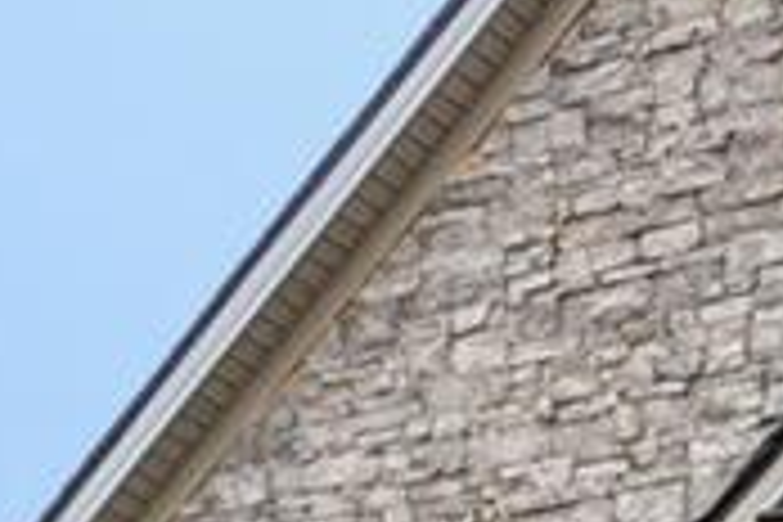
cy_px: 846
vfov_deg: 7.2
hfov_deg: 10.9
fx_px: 4089
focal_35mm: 188
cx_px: 760
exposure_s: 1/40
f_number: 8
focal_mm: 32
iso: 320
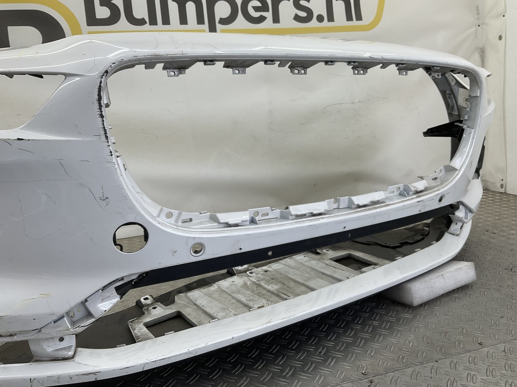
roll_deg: +1.7
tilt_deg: -11.8
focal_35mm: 29
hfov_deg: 61.7
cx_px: 258
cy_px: 194
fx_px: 433
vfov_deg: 48.2
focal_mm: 3
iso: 25
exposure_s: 1/120
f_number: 1.8
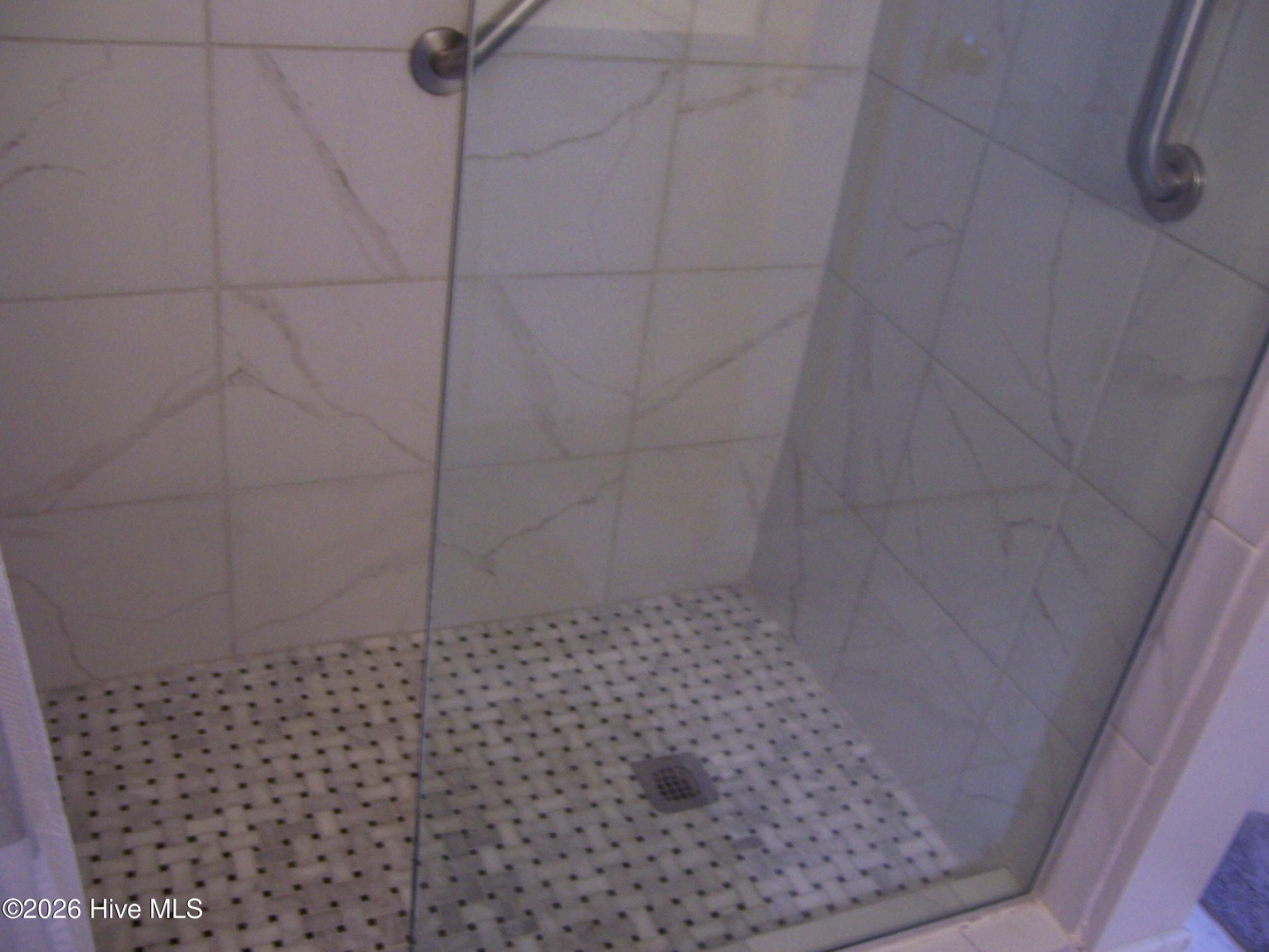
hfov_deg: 55.4
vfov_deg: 42.9
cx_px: 634
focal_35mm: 33
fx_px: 1210
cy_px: 476
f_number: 3.4
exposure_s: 1/8
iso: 140
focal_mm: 5.5
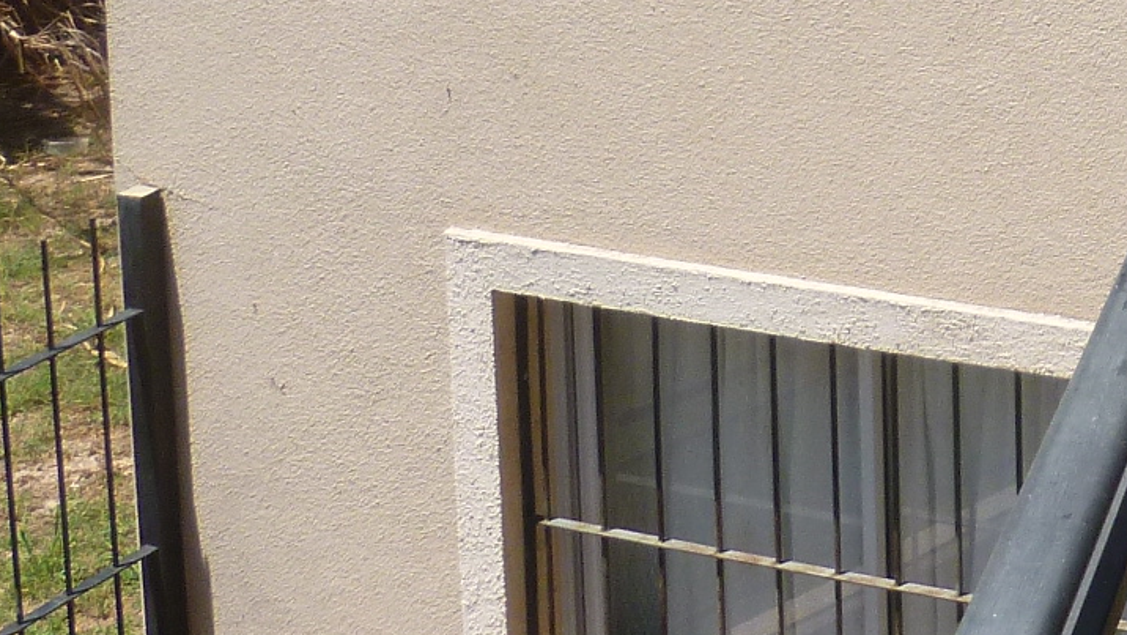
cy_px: -529
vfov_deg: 10.4
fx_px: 3258
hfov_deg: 18.0
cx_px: 1579
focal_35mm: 109
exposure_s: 1/800
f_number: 3.3
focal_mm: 5
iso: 100
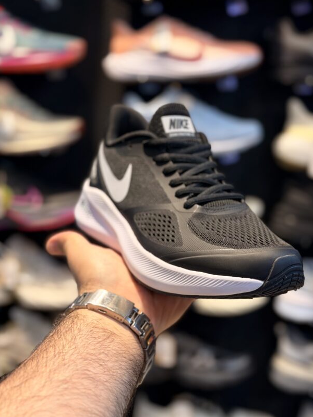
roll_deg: +1.9
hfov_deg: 26.1
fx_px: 675
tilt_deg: -10.8
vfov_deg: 34.3
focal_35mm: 56
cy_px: 232
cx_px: 165
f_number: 1.78
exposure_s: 1/100
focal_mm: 6.76
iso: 64
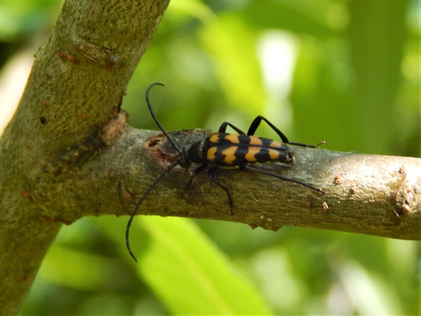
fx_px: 1593
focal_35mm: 131
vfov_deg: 11.3
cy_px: 158
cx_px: 210
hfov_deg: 15.1
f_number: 4.8
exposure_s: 1/125
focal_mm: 23.4
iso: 125
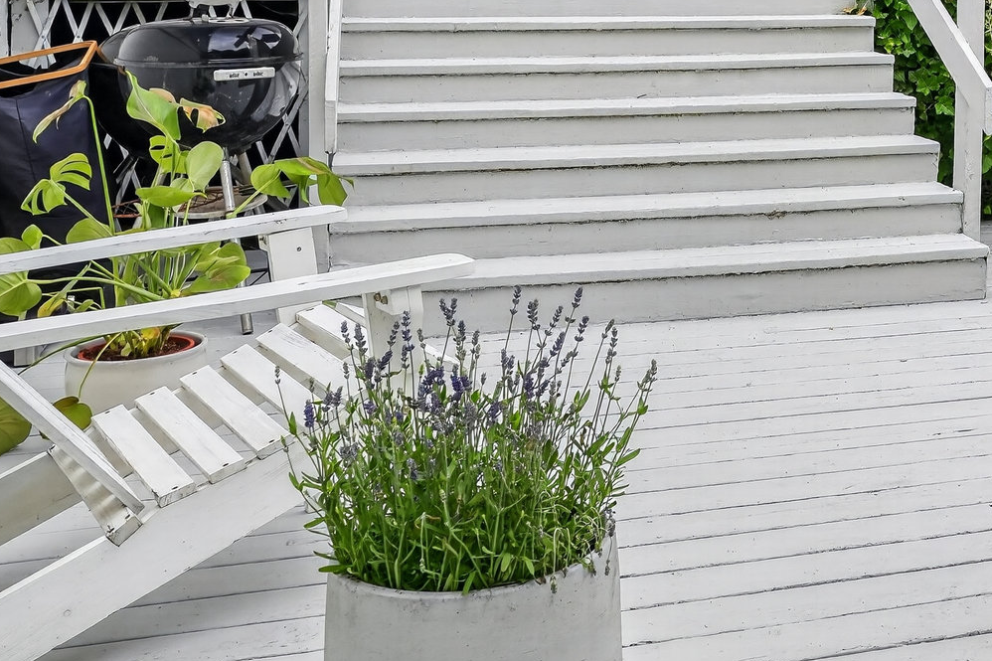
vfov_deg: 21.8
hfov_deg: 32.2
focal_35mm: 59
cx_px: 900
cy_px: -54
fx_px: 1625
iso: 400
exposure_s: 1/60
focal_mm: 23
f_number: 8
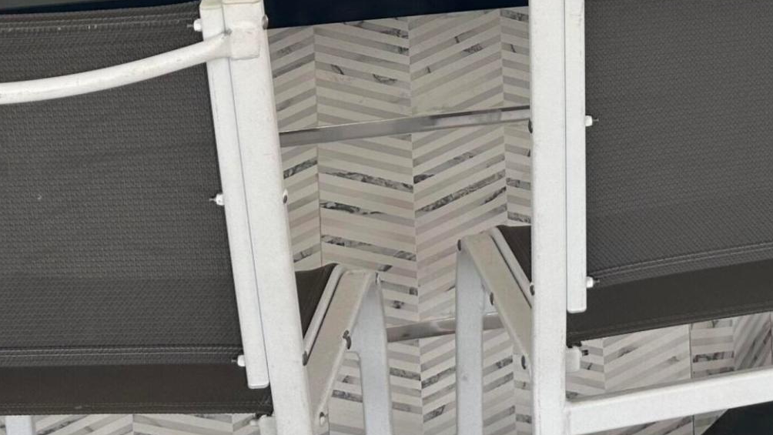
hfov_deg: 27.9
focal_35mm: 75
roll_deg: +2.3
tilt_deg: -2.6
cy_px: -294
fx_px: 1537
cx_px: 547
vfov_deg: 14.5
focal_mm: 6.86
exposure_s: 1/694
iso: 80
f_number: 1.78
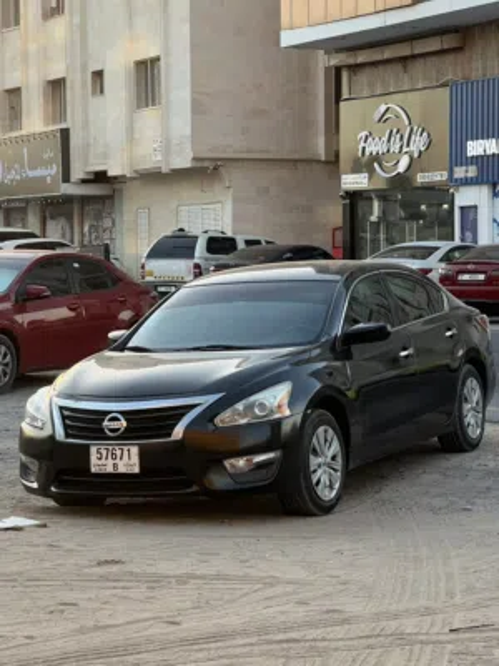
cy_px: 333
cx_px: 250
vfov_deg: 25.3
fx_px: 1480
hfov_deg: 19.1
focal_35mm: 77
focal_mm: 9
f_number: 2.8
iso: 64
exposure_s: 1/99
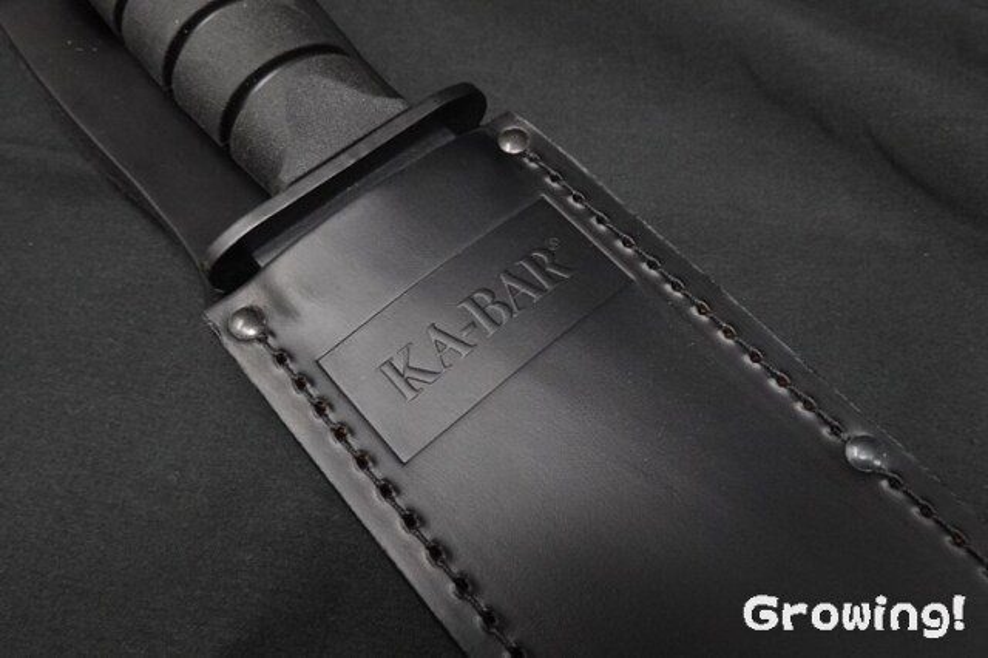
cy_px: 329
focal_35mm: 29
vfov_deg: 44.9
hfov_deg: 63.7
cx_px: 494
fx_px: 795
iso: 1600
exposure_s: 1/30
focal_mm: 10.83
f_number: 10
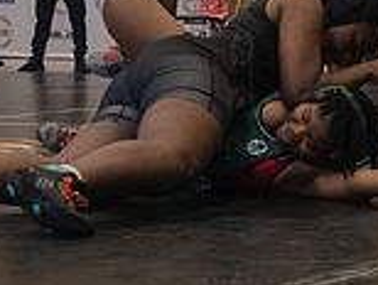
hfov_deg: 11.5
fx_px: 1870
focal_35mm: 171
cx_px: 264
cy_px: 111
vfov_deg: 8.7
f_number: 4
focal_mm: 35
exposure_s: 1/400
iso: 6400
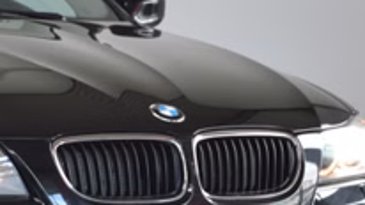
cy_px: 189
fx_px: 3117
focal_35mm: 322
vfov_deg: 3.8
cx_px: -142
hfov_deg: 6.6
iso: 720
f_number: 5.3
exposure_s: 1/60
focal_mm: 66
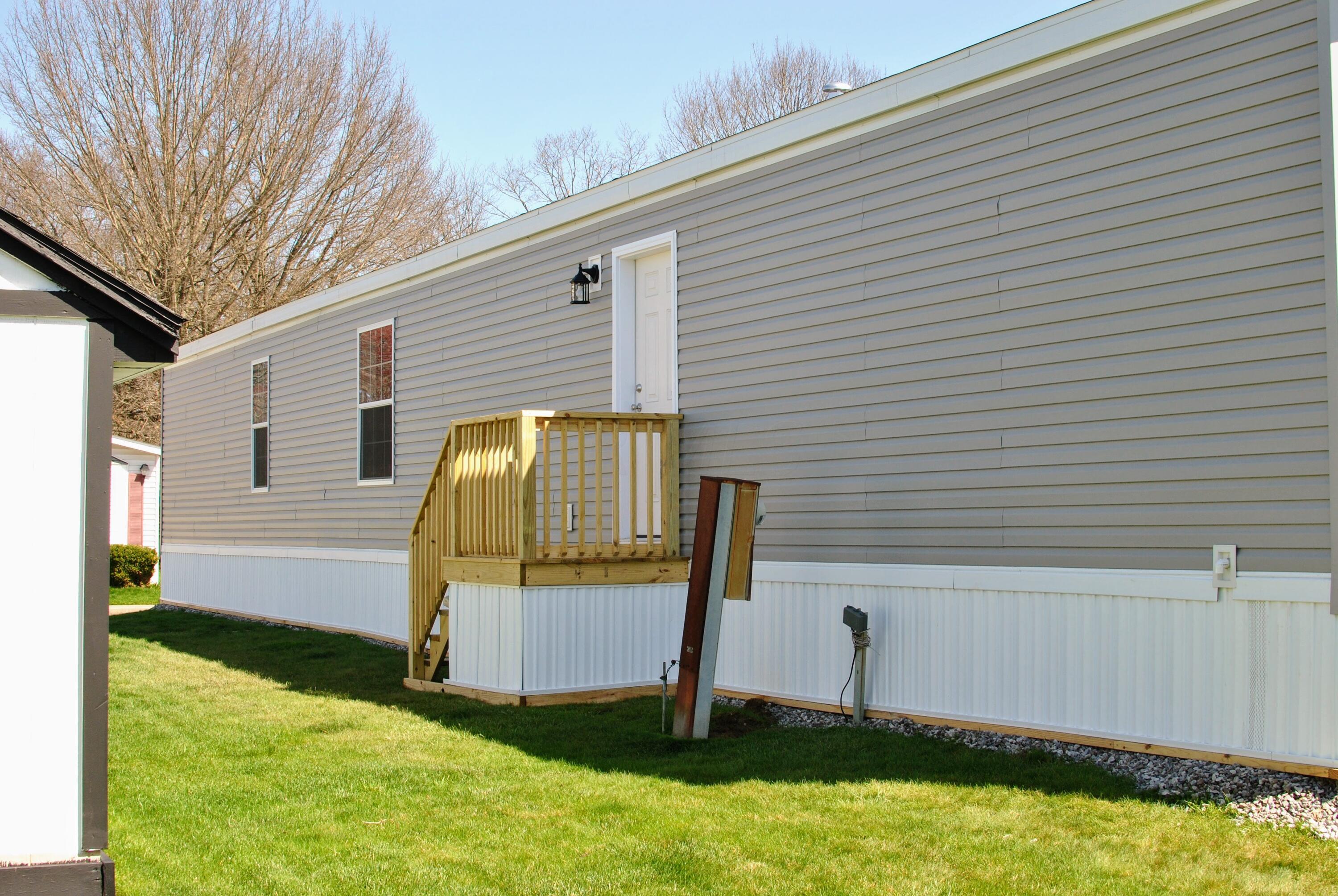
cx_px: 669
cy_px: 448
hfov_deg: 37.8
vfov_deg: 25.8
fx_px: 1954
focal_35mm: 52
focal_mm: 35
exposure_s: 1/200
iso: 200
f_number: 10
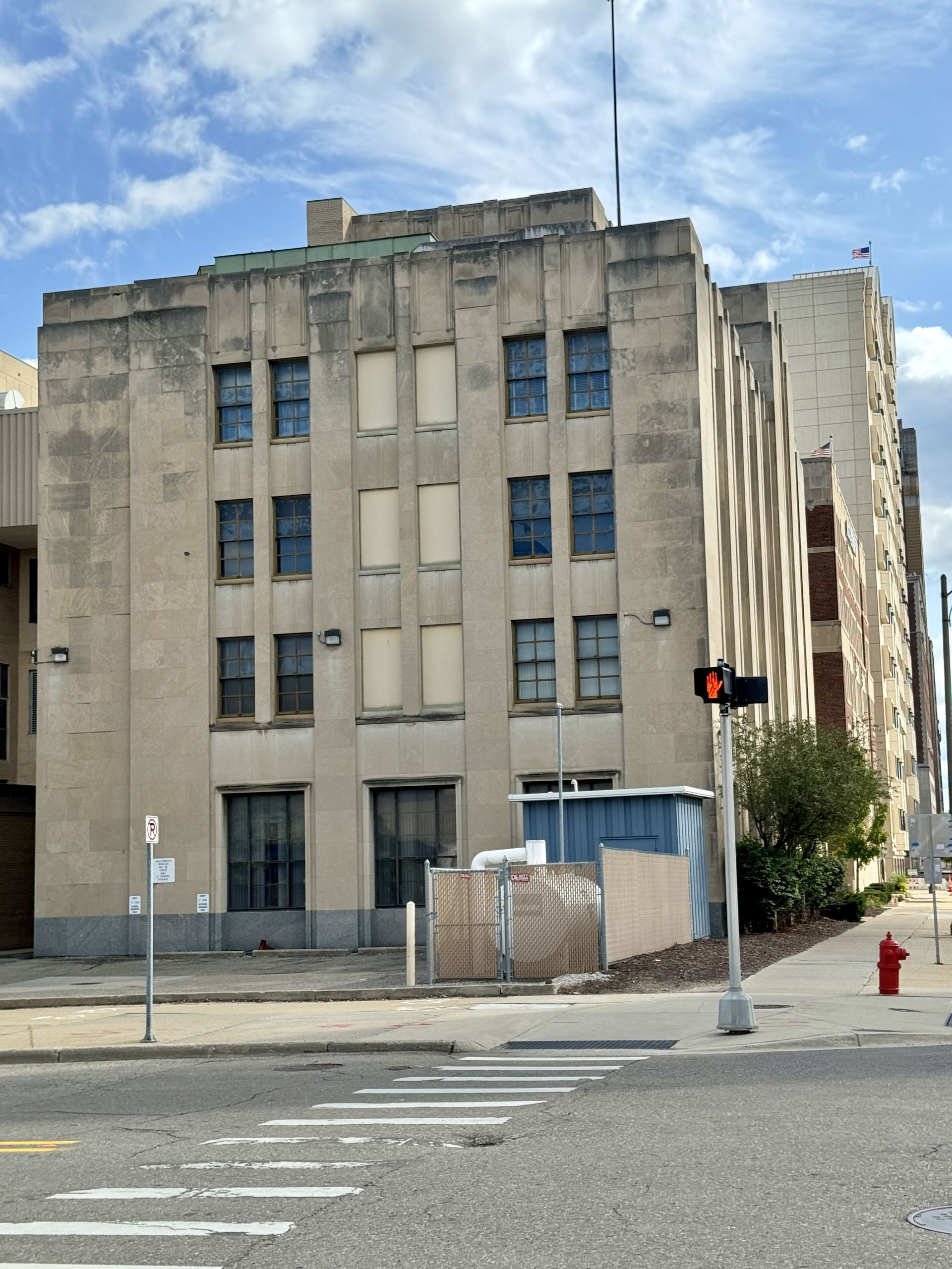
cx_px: 476
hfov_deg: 30.3
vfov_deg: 39.7
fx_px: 1760
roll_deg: +1.7
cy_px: 634
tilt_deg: +6.3
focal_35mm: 48
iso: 64
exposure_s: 1/2415
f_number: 1.78
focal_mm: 6.76
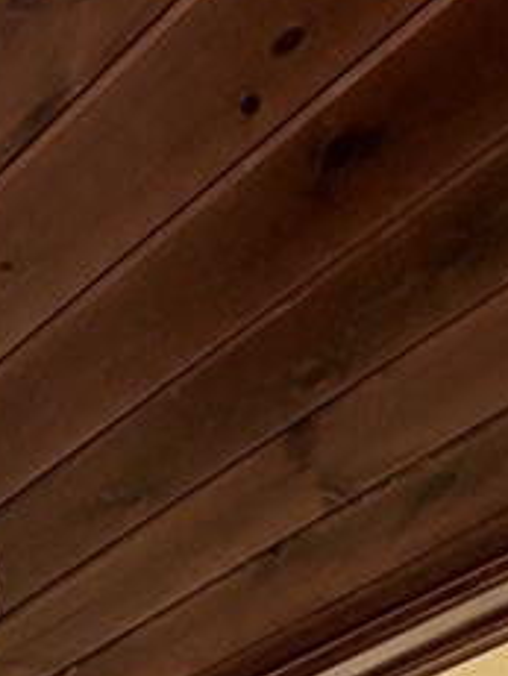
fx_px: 1426
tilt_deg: -4.5
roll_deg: -1.2
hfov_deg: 17.9
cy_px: 1625
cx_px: -270
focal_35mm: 73
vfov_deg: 15.1
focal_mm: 2.22
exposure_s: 1/134
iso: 40
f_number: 2.2
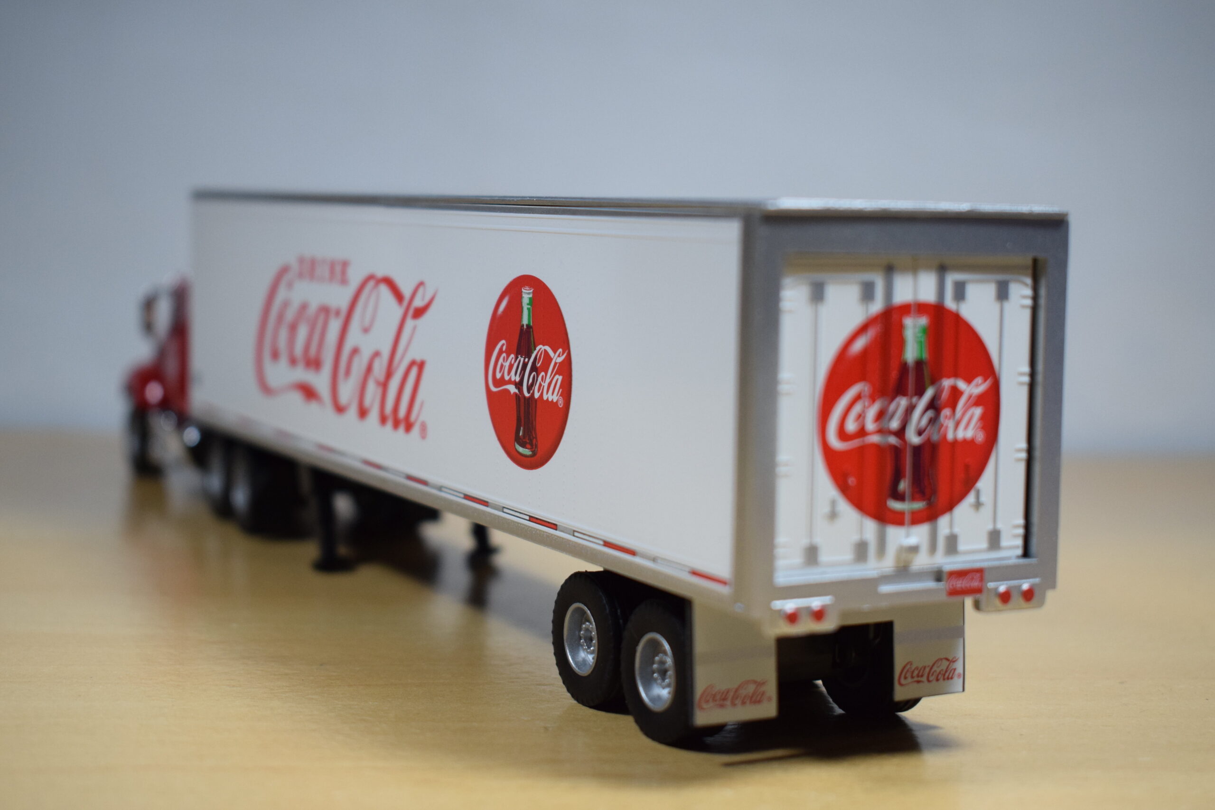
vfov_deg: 23.8
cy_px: 405
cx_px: 608
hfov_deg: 35.1
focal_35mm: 57
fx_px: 1924
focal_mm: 38
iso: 1250
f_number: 4.8
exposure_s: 1/500
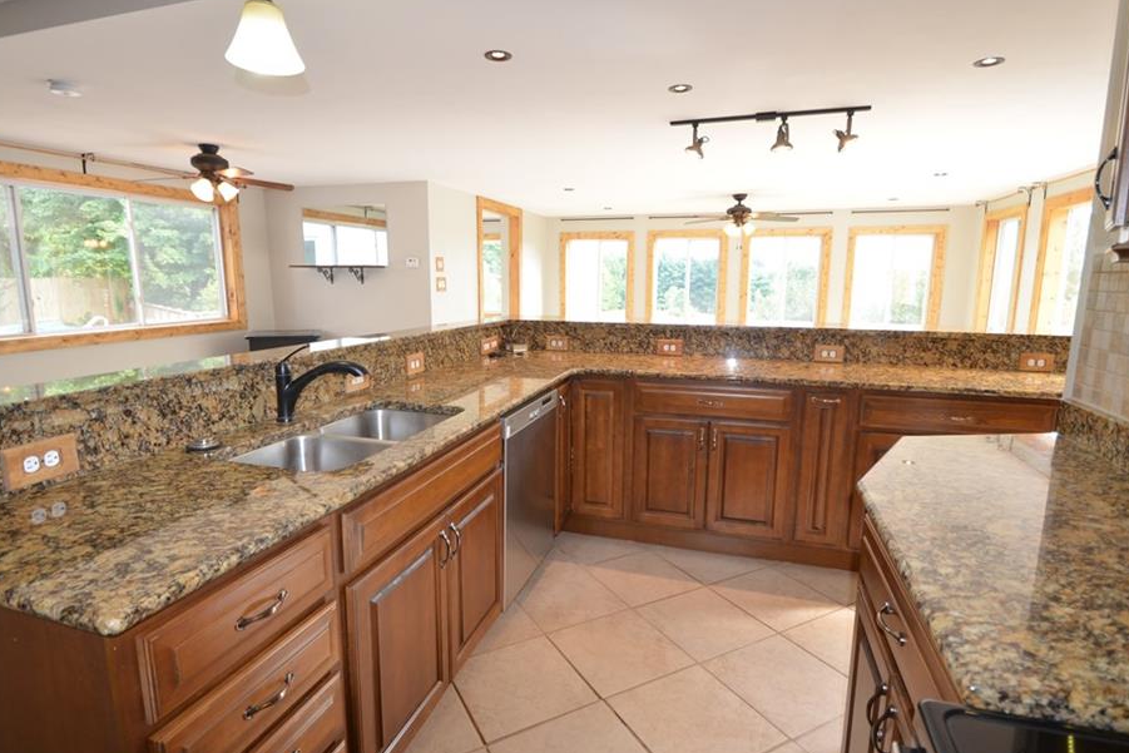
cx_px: 545
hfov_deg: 93.2
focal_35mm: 17
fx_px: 533
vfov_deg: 70.5
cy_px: 373
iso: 320
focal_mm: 10
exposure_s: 1/60
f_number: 3.5
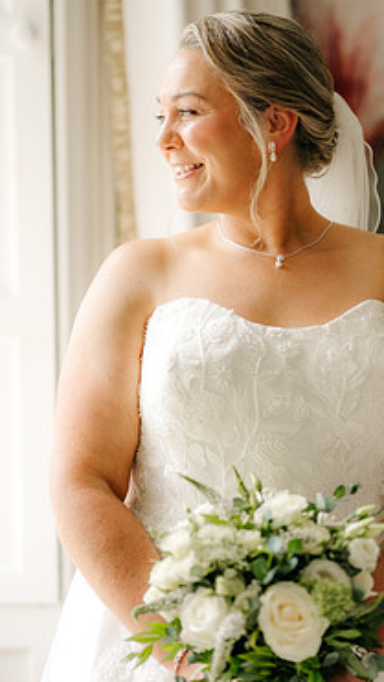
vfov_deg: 19.8
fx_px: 1953
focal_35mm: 108
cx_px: 257
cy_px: 336
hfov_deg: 11.2
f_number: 2
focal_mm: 85
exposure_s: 1/800
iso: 125
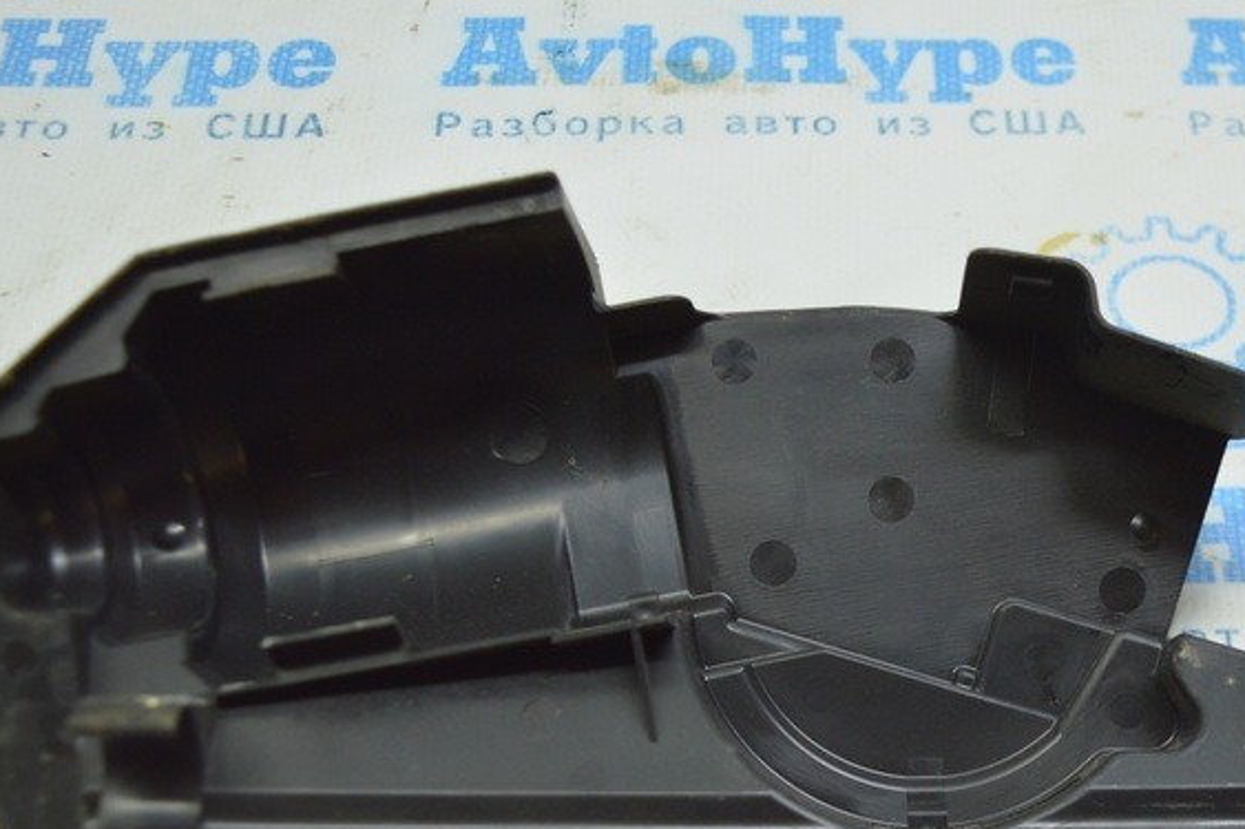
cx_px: 845
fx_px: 2074
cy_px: 667
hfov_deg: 33.1
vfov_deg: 22.3
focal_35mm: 60
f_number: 3.8
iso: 400
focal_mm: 22
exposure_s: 1/60
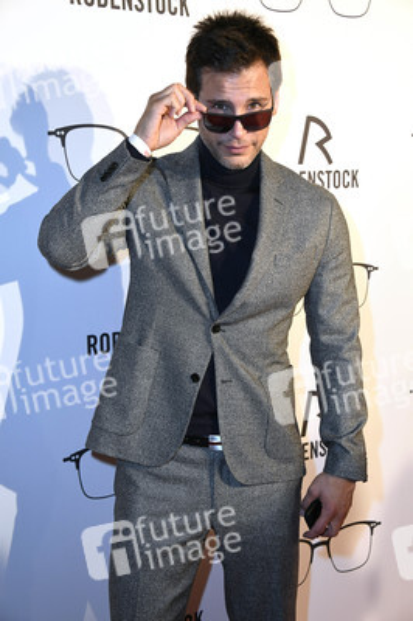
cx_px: 206
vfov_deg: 35.7
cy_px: 310
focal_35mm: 56
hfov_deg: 24.2
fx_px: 965
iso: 2000
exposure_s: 1/125
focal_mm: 56
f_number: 6.3
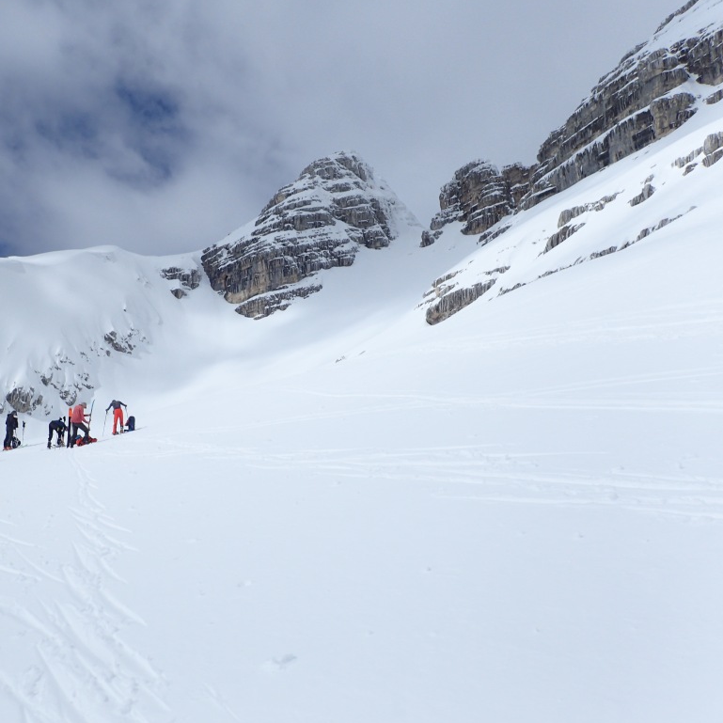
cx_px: 265
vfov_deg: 54.0
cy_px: 365
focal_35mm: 30
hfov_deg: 53.4
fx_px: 709
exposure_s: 1/1000
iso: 100
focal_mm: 4.5
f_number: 8
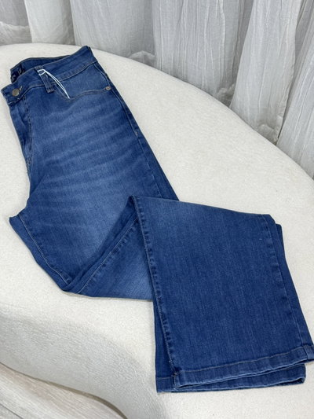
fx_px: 580
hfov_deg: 30.3
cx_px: 157
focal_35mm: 48
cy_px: 210
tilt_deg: -61.5
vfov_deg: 39.6
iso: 125
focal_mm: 6.76
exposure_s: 1/50
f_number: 1.78
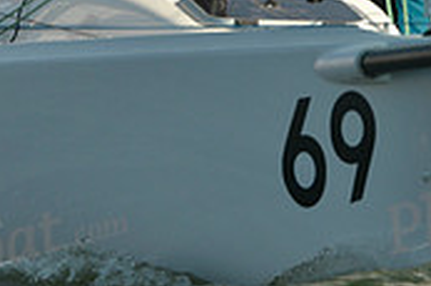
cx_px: 259
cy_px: 96
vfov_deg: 1.0
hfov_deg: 1.5
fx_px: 16075
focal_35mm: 1344
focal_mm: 400
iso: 280
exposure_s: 1/1600
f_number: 7.1
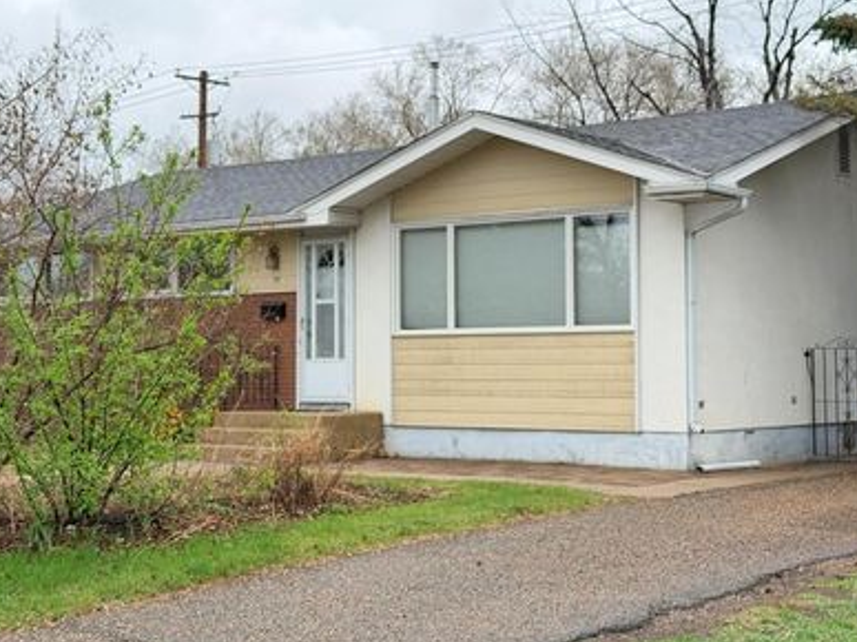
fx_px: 1534
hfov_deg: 31.2
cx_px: 483
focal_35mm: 62
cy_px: 265
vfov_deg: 23.6
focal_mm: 6.76
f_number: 1.78
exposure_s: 1/828
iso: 64
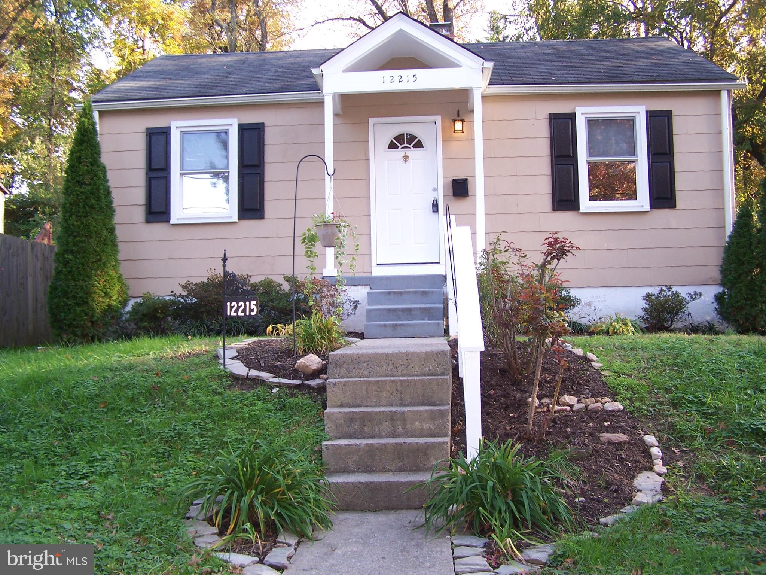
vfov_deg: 37.7
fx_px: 841
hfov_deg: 49.0
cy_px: 288
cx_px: 383
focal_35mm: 38
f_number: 2.8
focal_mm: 6.3
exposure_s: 1/90
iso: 80
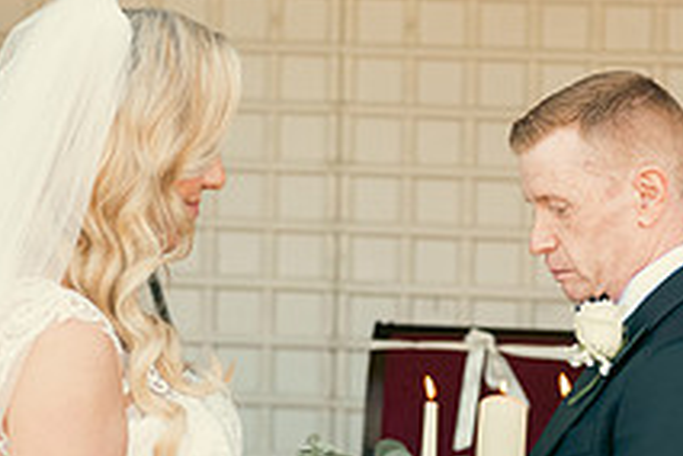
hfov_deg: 12.2
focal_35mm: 169
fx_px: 3206
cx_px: 330
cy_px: 361
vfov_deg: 8.1
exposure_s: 1/250
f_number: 3.5
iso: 320
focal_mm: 62
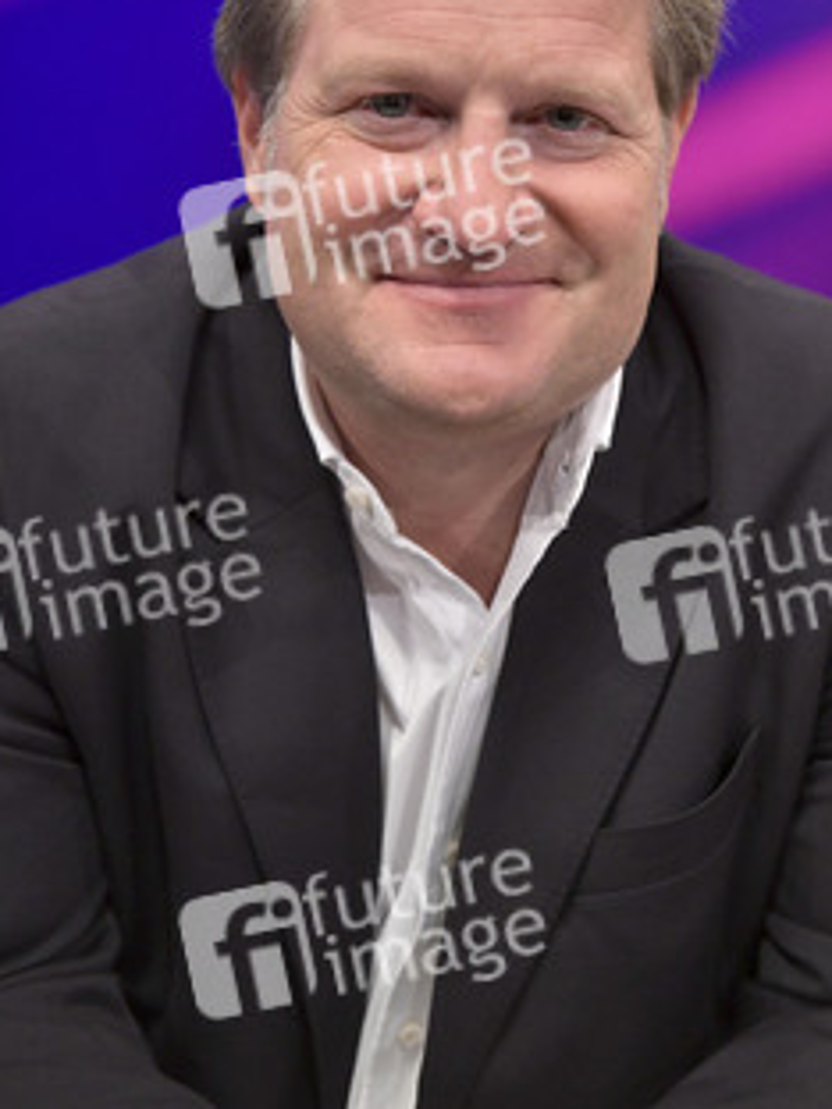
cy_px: 402
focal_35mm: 64
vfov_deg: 30.1
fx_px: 2051
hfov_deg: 22.9
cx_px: 466
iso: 2500
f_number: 6.3
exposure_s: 1/200
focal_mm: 52
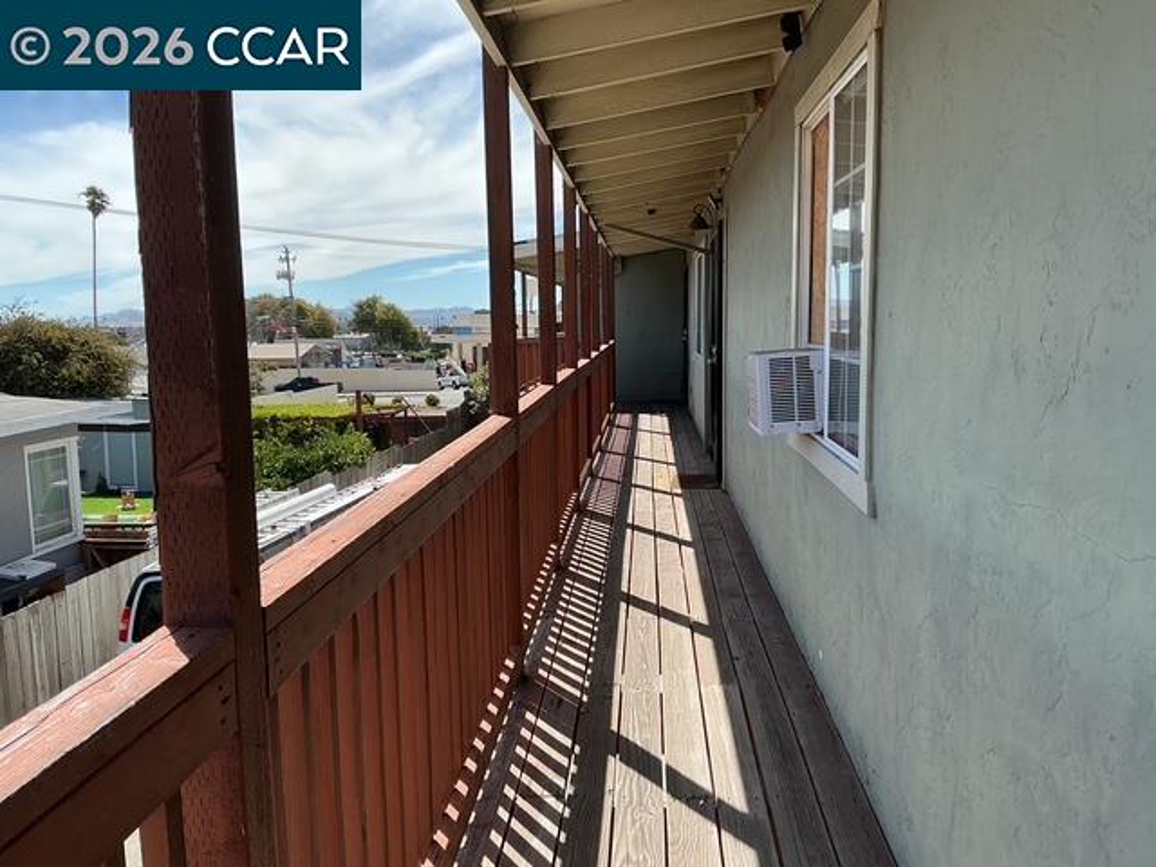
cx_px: 578
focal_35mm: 29
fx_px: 968
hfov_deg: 61.7
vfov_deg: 48.2
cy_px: 434
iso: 25
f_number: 1.8
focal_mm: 3
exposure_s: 1/944
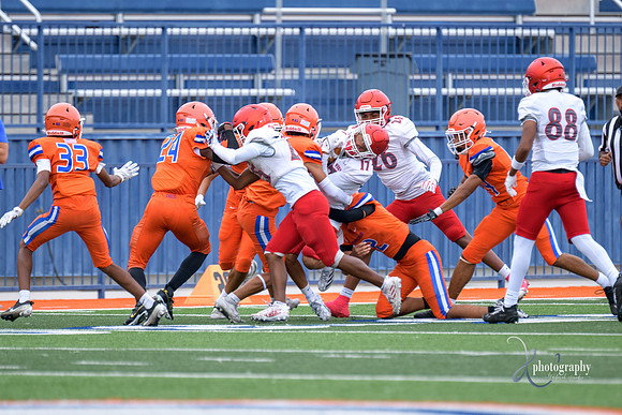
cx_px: 318
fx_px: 9007
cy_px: 220
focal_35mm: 521
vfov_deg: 2.6
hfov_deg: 4.0
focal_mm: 300
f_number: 2.8
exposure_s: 1/1000
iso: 320
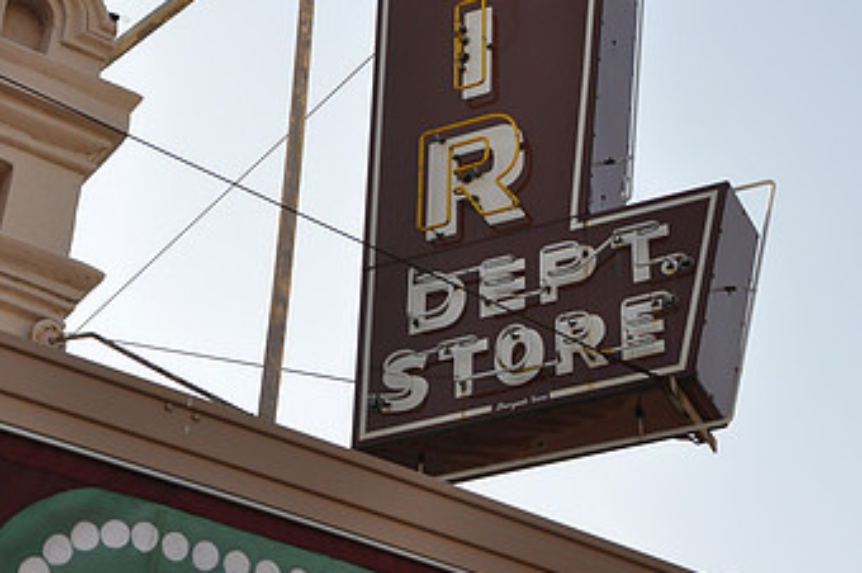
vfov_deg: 15.6
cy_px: 98
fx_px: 2081
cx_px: 545
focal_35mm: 87
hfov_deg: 23.3
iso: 200
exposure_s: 1/250
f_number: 8
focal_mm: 34
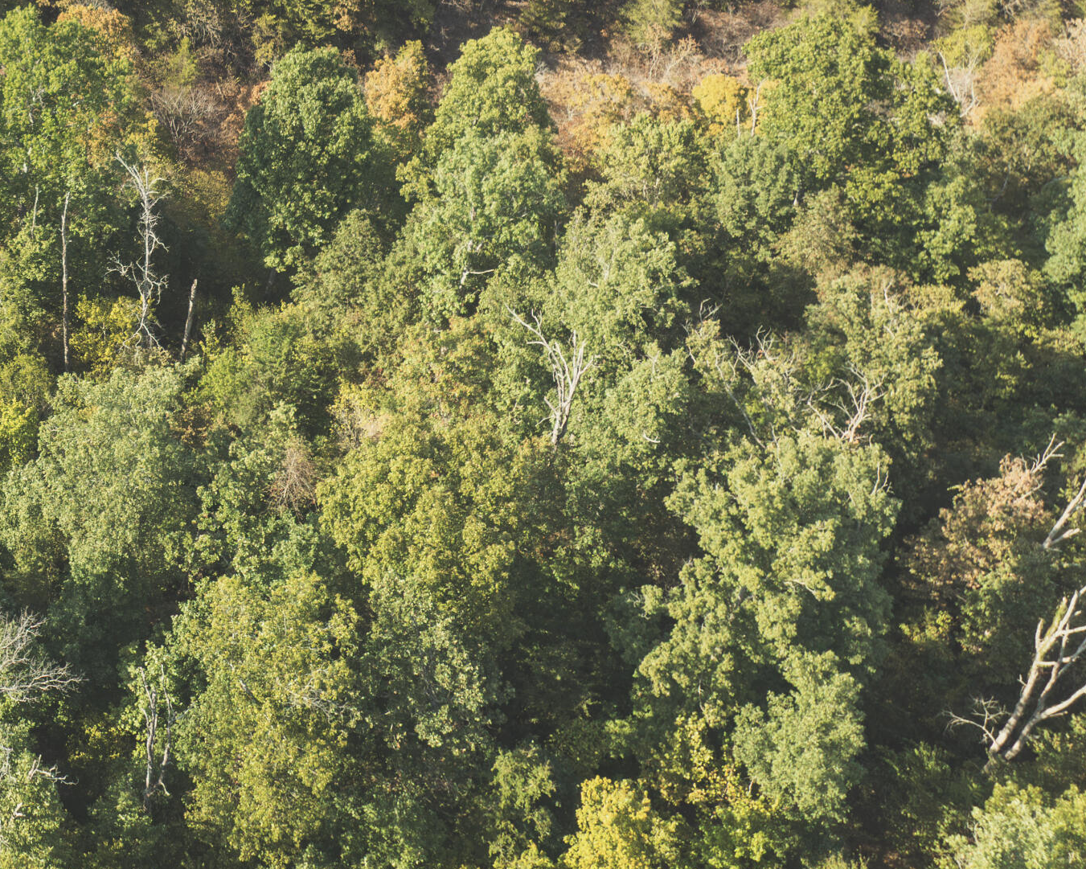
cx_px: -40
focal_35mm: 52
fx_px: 1671
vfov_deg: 27.6
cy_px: 20
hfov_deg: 32.6
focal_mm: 12.29
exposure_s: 1/1000
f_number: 2.8
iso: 100
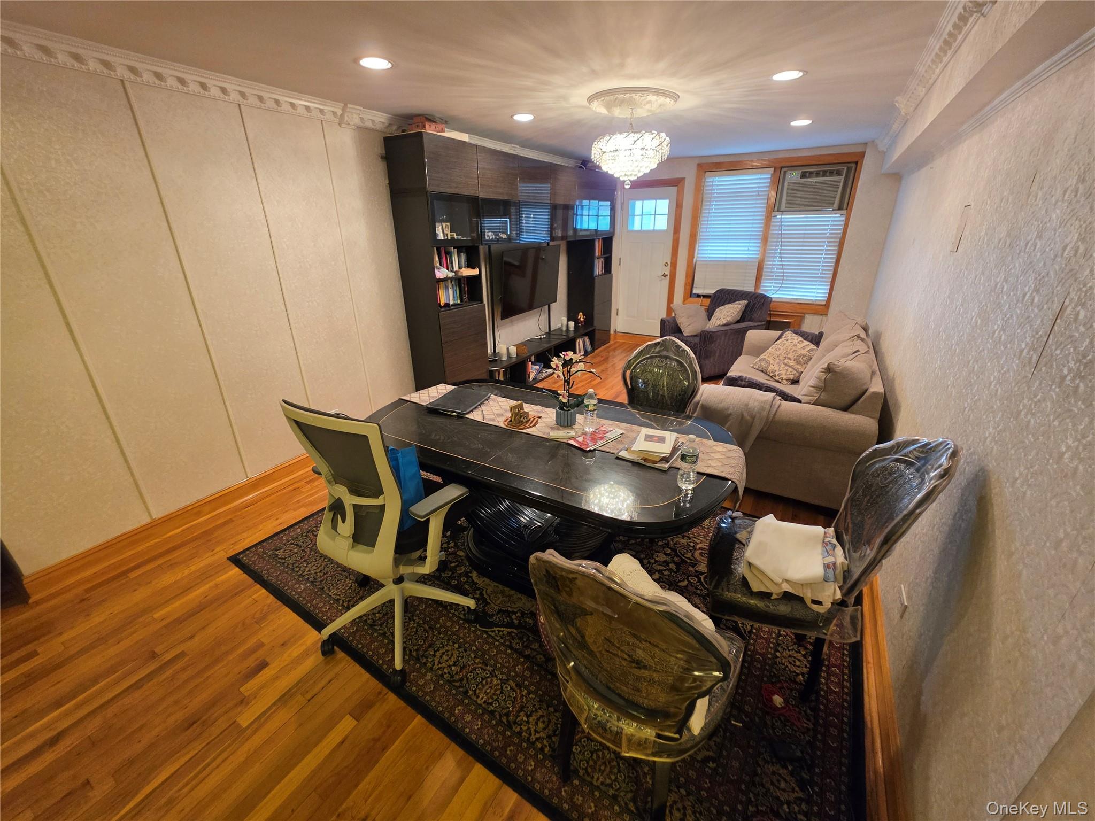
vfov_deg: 89.9
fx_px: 411
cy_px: 410
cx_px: 548
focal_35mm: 13
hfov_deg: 106.2
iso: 250
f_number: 1.9
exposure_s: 1/60
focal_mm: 2.2
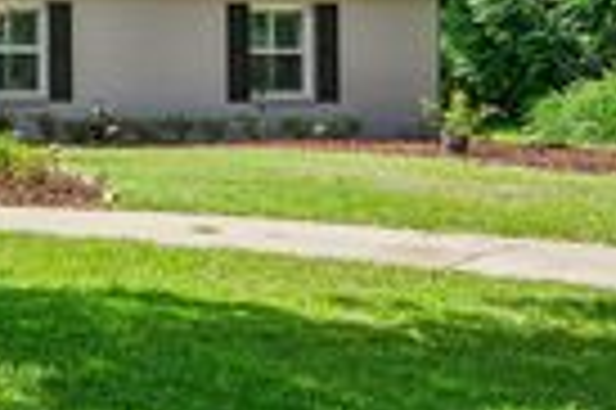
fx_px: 1436
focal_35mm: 84
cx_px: -445
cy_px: 63
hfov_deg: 19.2
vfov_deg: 16.1
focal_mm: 23
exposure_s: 1/80
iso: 320
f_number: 16
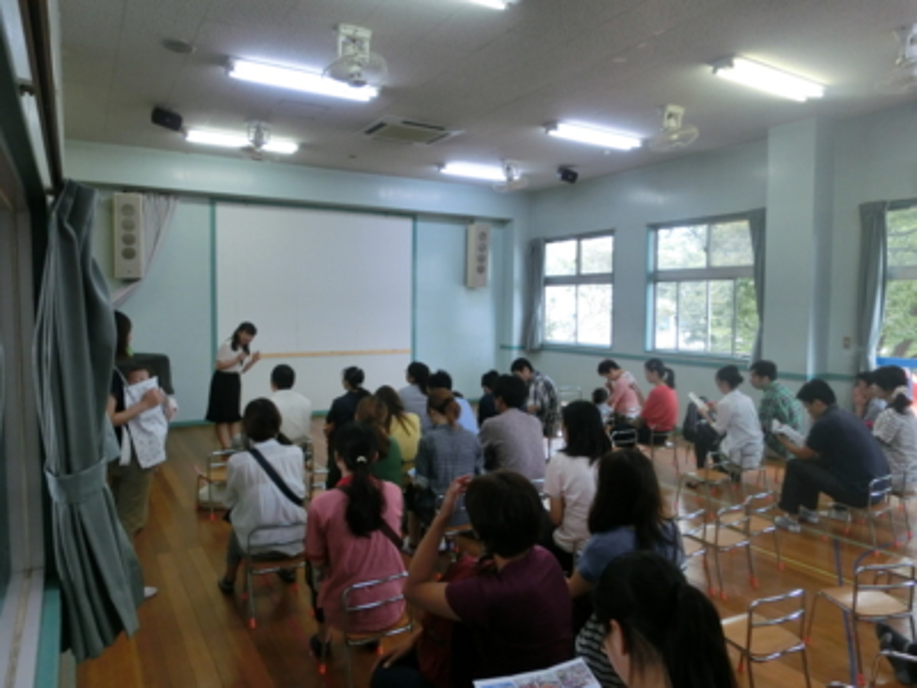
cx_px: 458
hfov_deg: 71.6
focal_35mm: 24
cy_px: 344
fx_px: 636
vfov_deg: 56.8
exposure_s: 1/125
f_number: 3
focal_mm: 4.24
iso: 200
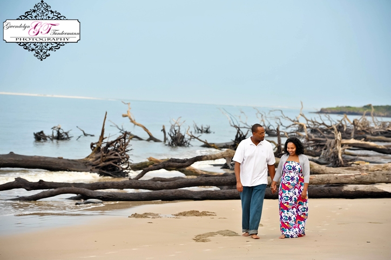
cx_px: 196
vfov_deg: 13.7
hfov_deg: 20.4
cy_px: 130
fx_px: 1085
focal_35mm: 100
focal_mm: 100
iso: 800
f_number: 4
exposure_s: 1/320
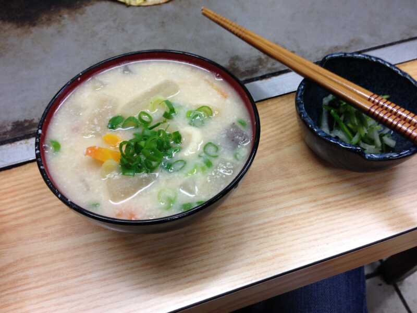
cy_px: 156
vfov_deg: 42.9
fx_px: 398
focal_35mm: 33
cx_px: 208
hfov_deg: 55.4
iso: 50
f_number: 2.4
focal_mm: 4.12
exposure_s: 1/20
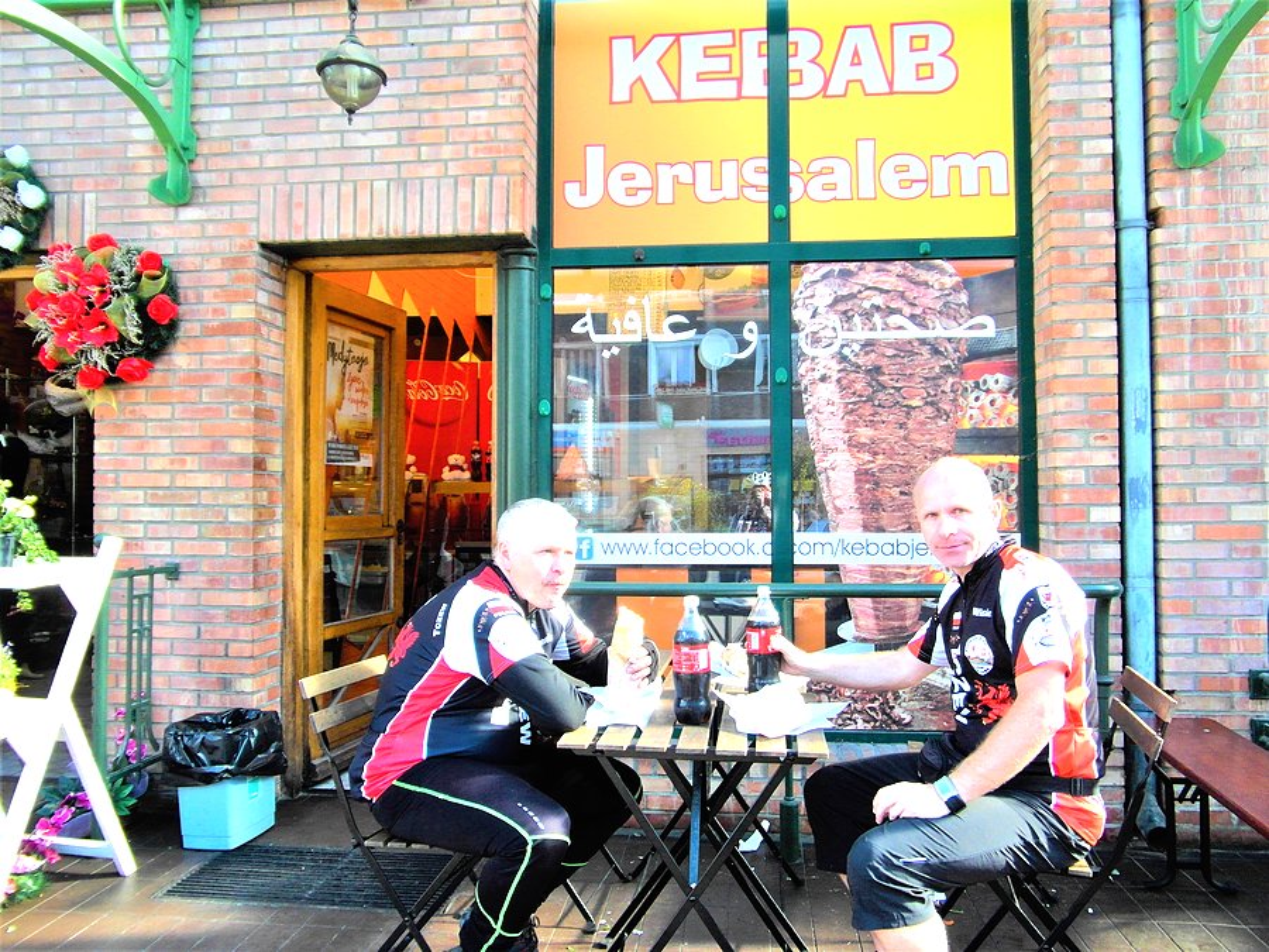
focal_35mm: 24
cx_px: 634
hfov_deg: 71.6
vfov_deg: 56.8
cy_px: 476
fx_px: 880
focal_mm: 4
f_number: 3.2
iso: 100
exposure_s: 1/90
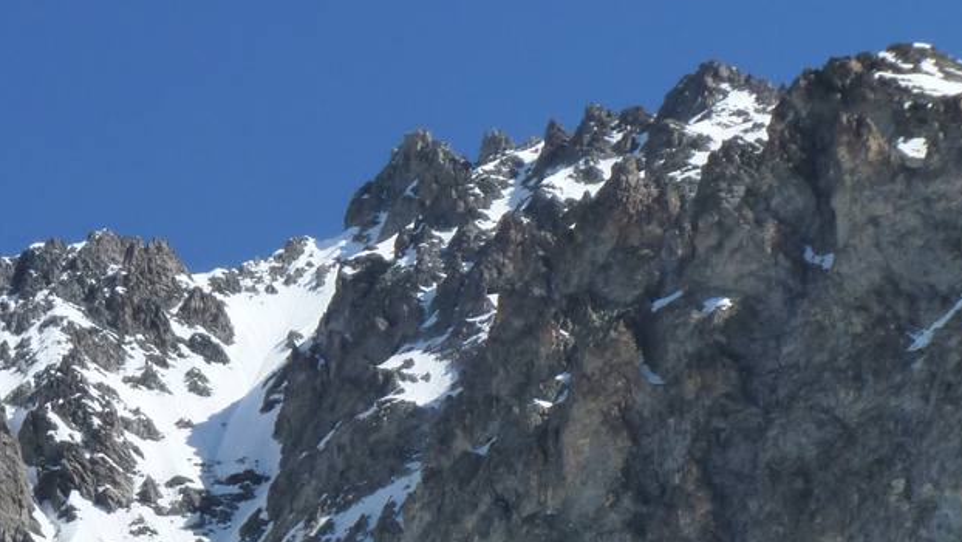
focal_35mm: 148
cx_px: 60
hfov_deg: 14.3
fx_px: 3776
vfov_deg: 8.1
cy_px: 631
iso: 125
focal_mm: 11.5
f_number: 5.6
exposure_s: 1/500
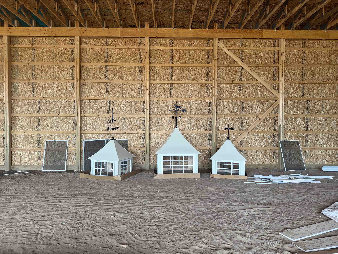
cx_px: 169
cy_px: 127
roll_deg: +0.5
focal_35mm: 24
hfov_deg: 71.6
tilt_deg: -0.2
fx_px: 234
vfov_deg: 56.8
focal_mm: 6.76
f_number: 1.78
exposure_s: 1/179
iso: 64
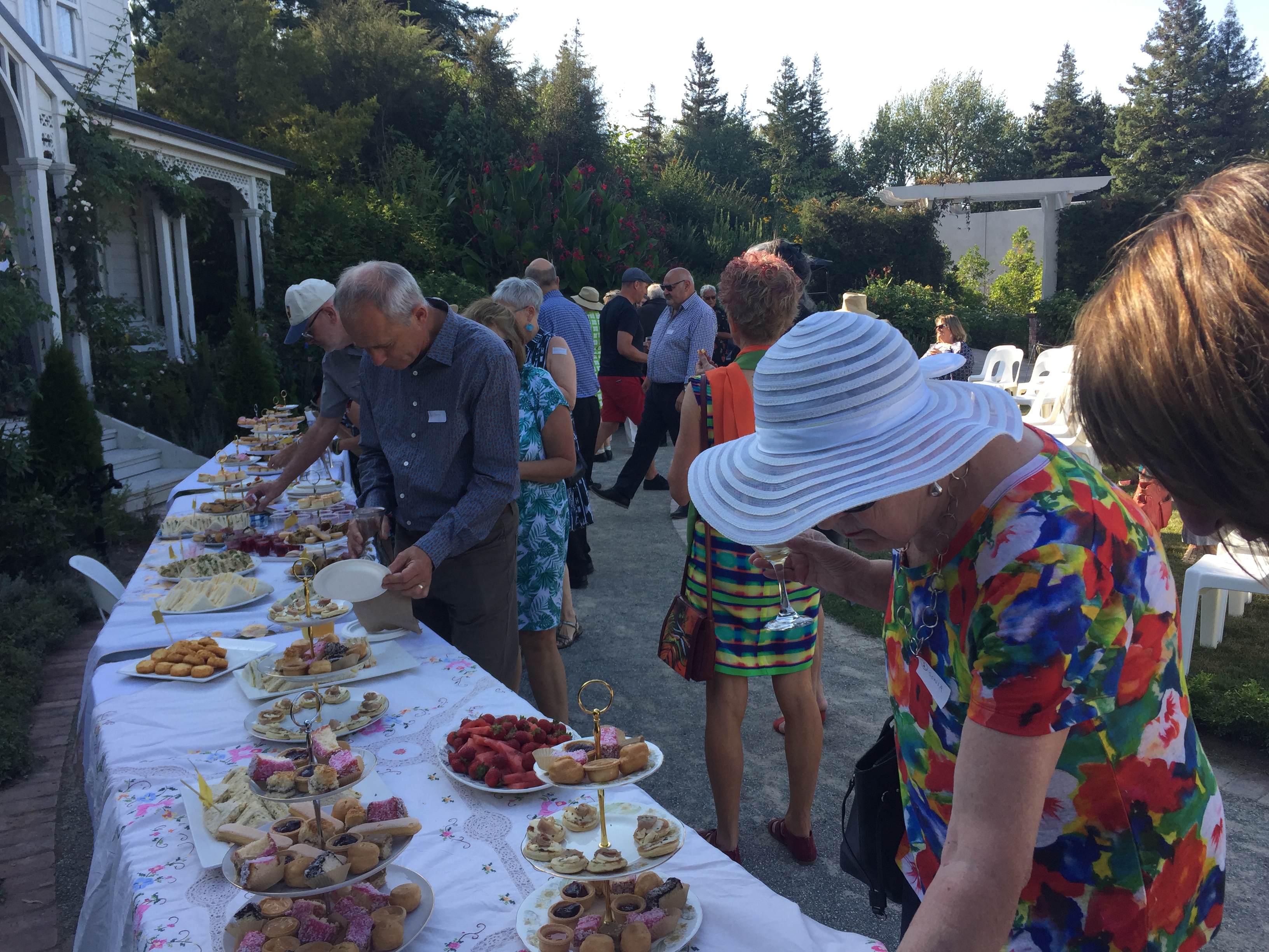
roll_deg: +0.3
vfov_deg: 48.2
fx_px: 1063
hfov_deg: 61.7
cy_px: 476
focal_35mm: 29
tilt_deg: -8.2
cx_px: 634
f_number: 2.2
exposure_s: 1/494
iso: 32
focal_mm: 4.15
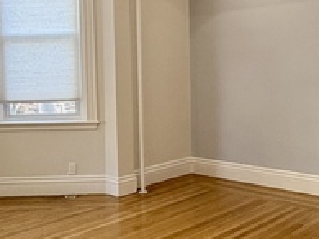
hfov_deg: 39.6
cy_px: 90
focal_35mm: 48
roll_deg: +1.3
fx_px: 442
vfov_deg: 30.1
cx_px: 140
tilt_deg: -1.8
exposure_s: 1/60
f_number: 2.2
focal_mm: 2.22
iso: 125
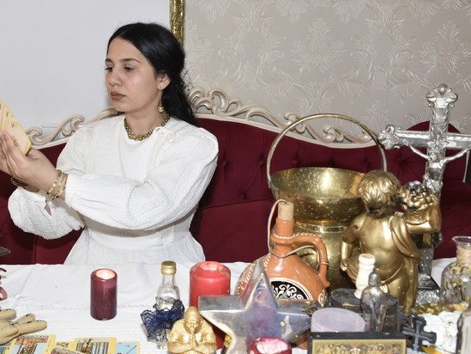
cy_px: 170
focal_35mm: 42
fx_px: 572
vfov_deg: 34.4
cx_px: 152
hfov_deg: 44.1
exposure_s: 1/60
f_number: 5.6
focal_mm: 20
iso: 400
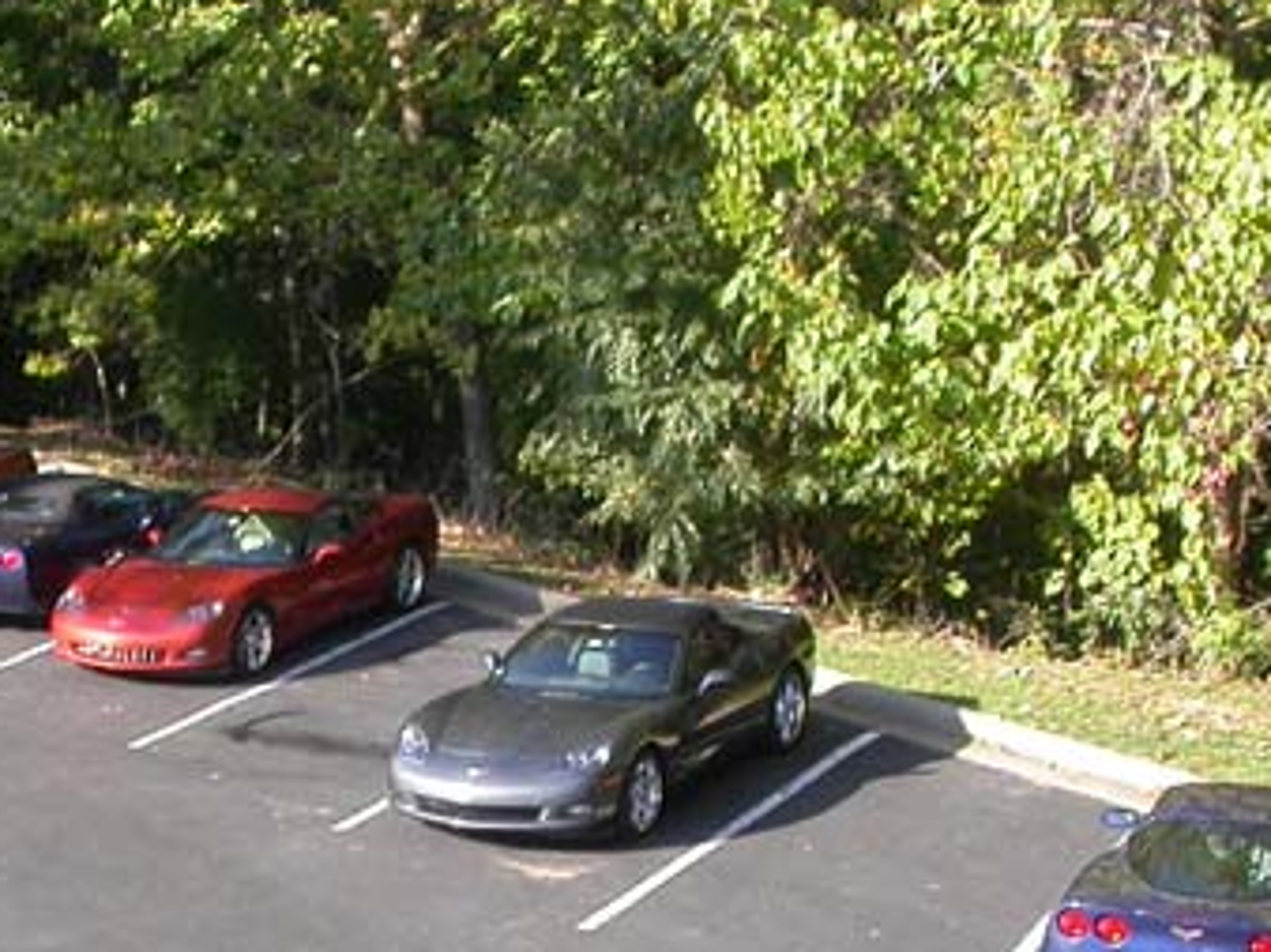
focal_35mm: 90
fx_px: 3302
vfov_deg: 16.2
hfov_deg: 21.5
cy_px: 835
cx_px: 218
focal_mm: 7.85
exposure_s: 1/140
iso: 100
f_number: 5.3
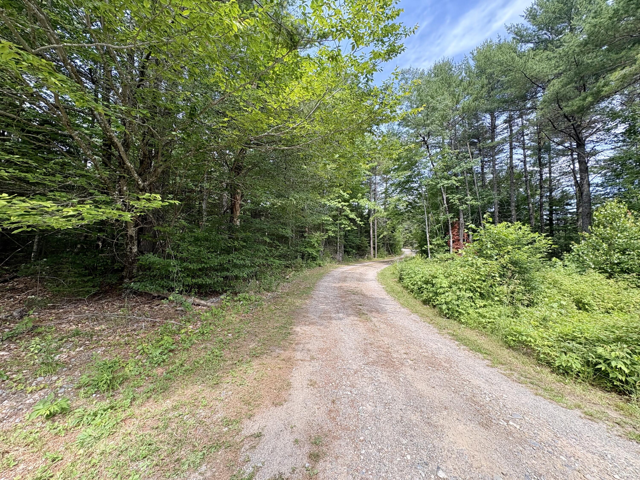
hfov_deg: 102.1
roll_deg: +0.3
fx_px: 259
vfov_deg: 85.7
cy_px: 240
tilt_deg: +6.4
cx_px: 320
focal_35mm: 14
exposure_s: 1/263
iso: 40
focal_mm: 2.22
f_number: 2.2
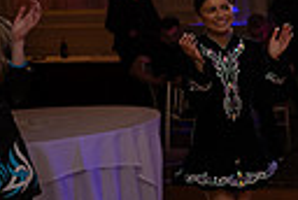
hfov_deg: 13.9
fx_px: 1012
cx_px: 612
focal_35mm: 122
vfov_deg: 11.3
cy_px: 122
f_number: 3.5
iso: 500
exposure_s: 1/160
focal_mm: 27
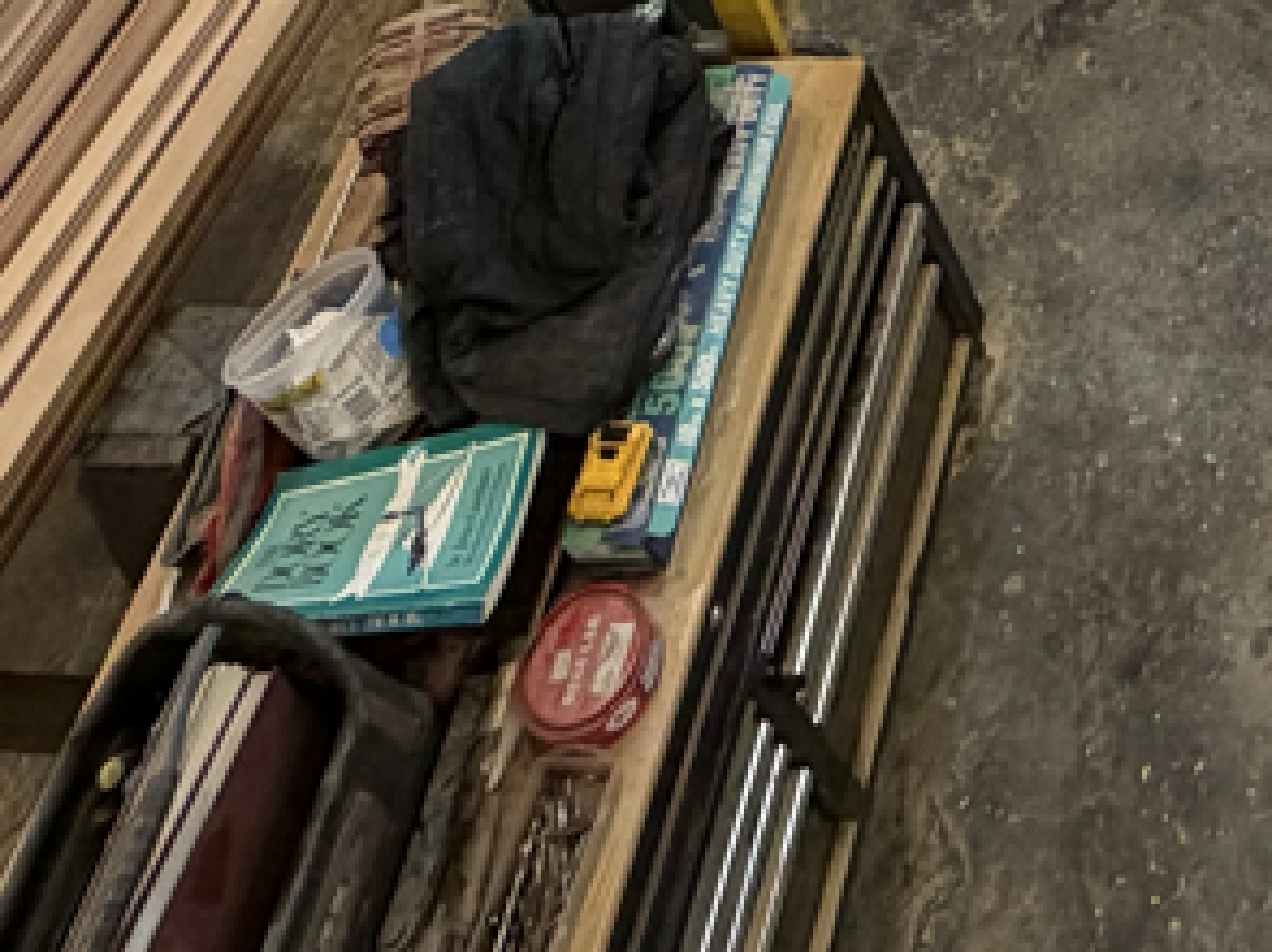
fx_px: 2240
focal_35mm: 61
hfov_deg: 26.4
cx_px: 1700
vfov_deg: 16.5
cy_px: -1073
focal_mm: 2.22
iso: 160
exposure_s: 1/121
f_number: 2.2
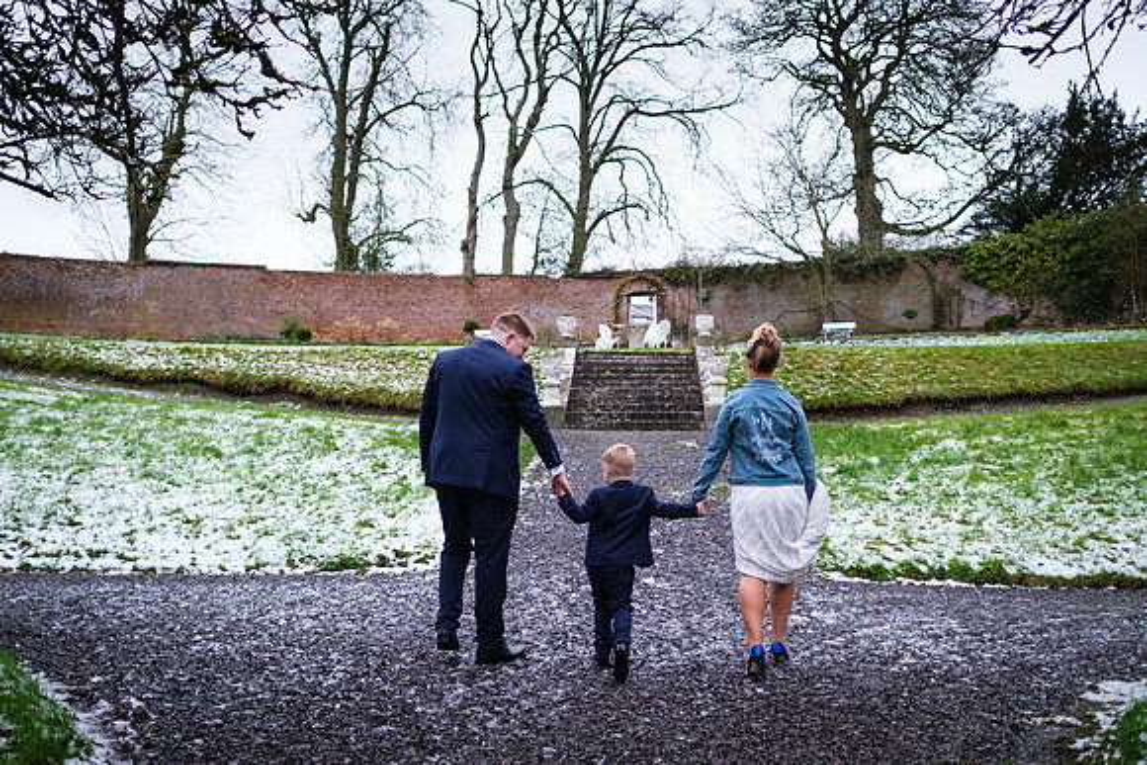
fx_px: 1004
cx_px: 600
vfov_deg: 41.7
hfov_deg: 59.5
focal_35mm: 31
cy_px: 389
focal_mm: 16
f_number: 1.6
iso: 250
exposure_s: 1/160
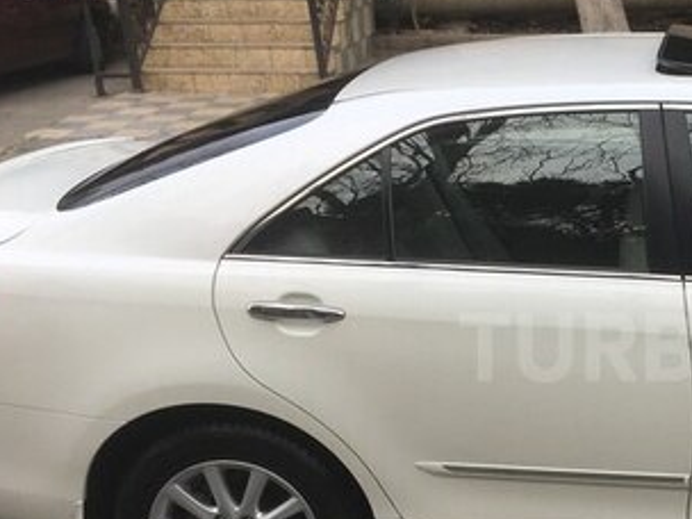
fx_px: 1259
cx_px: 692
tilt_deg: -18.4
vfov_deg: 23.2
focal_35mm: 63
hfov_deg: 28.8
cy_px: 347
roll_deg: +0.2
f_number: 2.2
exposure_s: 1/418
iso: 25
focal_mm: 4.15
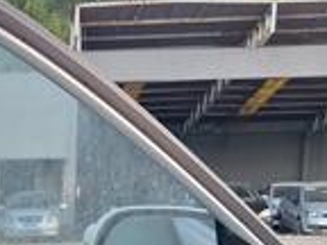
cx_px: -84
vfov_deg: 13.7
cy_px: 354
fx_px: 964
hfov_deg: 18.1
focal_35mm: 102
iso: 40
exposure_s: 1/120
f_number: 1.8
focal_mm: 5.54
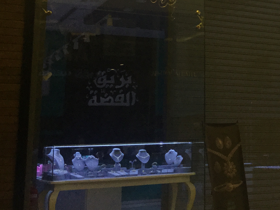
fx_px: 558
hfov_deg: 26.9
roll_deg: +1.6
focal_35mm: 69
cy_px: 25
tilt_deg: +12.4
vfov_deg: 20.9
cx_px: 265
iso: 25
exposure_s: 1/30
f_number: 2.4
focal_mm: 3.3
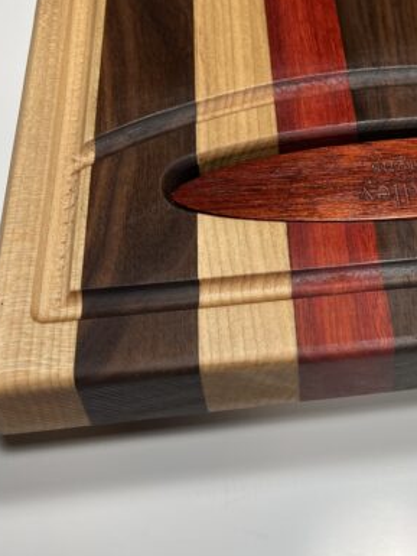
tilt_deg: -52.9
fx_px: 867
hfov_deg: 25.7
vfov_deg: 35.3
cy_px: 201
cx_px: 413
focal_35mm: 54
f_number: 1.6
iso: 64
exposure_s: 1/120
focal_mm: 5.1
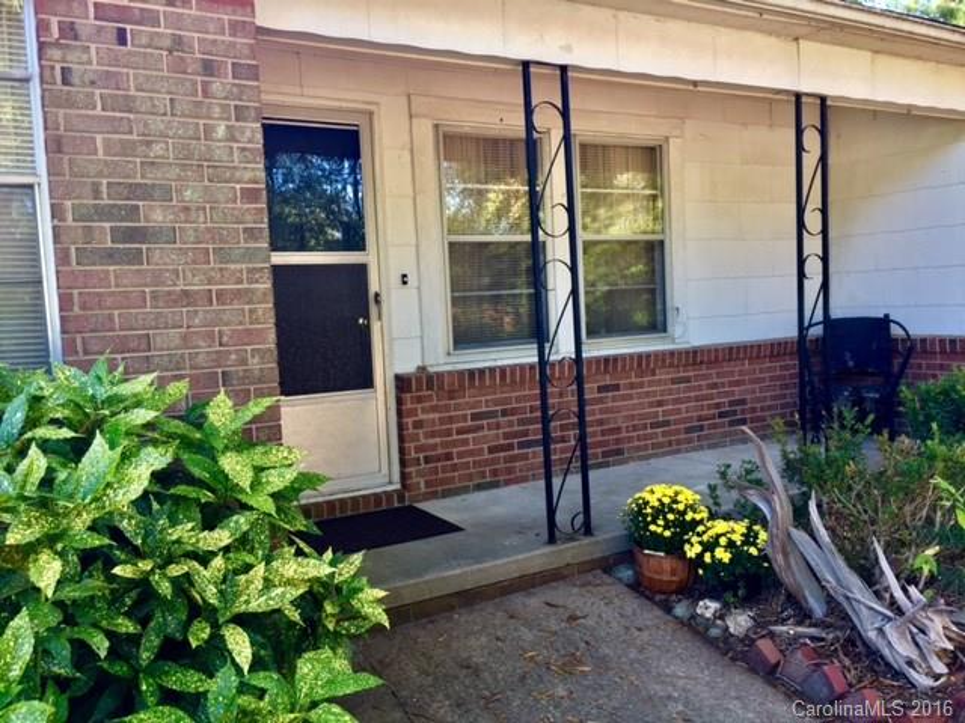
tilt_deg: -4.7
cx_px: 482
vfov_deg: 48.2
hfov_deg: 61.7
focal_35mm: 29
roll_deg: +1.5
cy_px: 362
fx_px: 808
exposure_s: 1/40
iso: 32
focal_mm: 4.15
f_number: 2.2
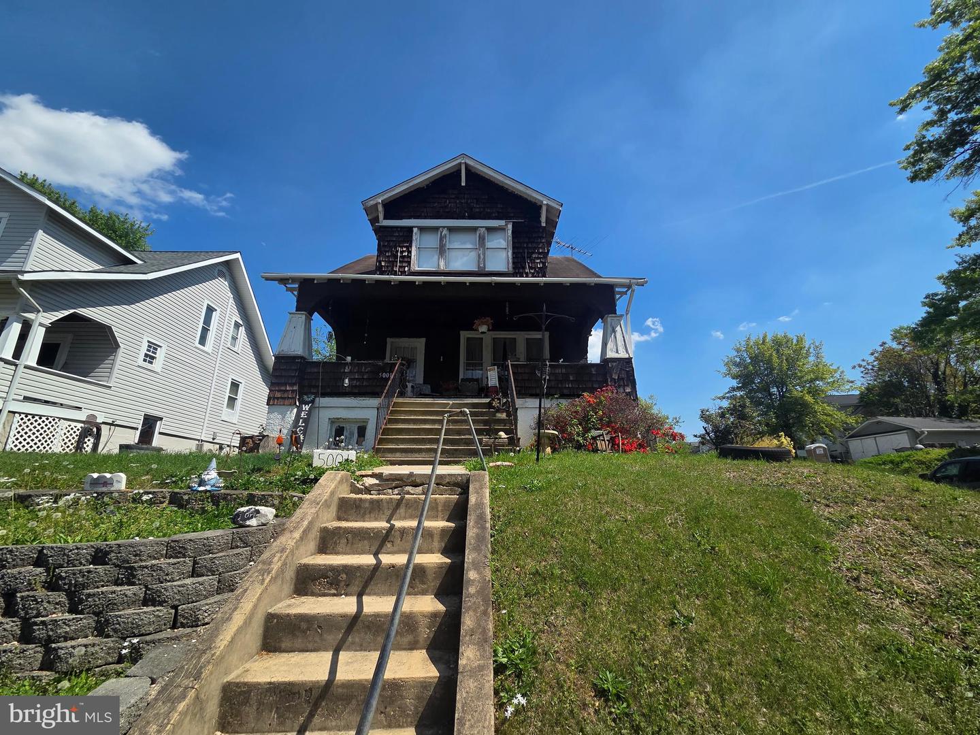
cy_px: 368
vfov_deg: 89.9
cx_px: 490
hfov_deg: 106.2
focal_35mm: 13
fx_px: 368
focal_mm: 2.2
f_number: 2.2
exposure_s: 1/2384
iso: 50
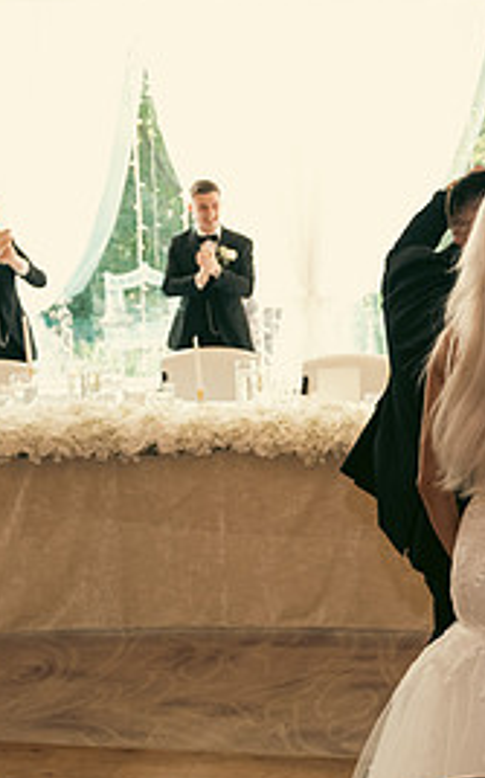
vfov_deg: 38.2
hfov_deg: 23.4
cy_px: 405
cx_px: 476
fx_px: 1123
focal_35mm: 53
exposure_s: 1/160
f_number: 3.5
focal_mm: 24
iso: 800
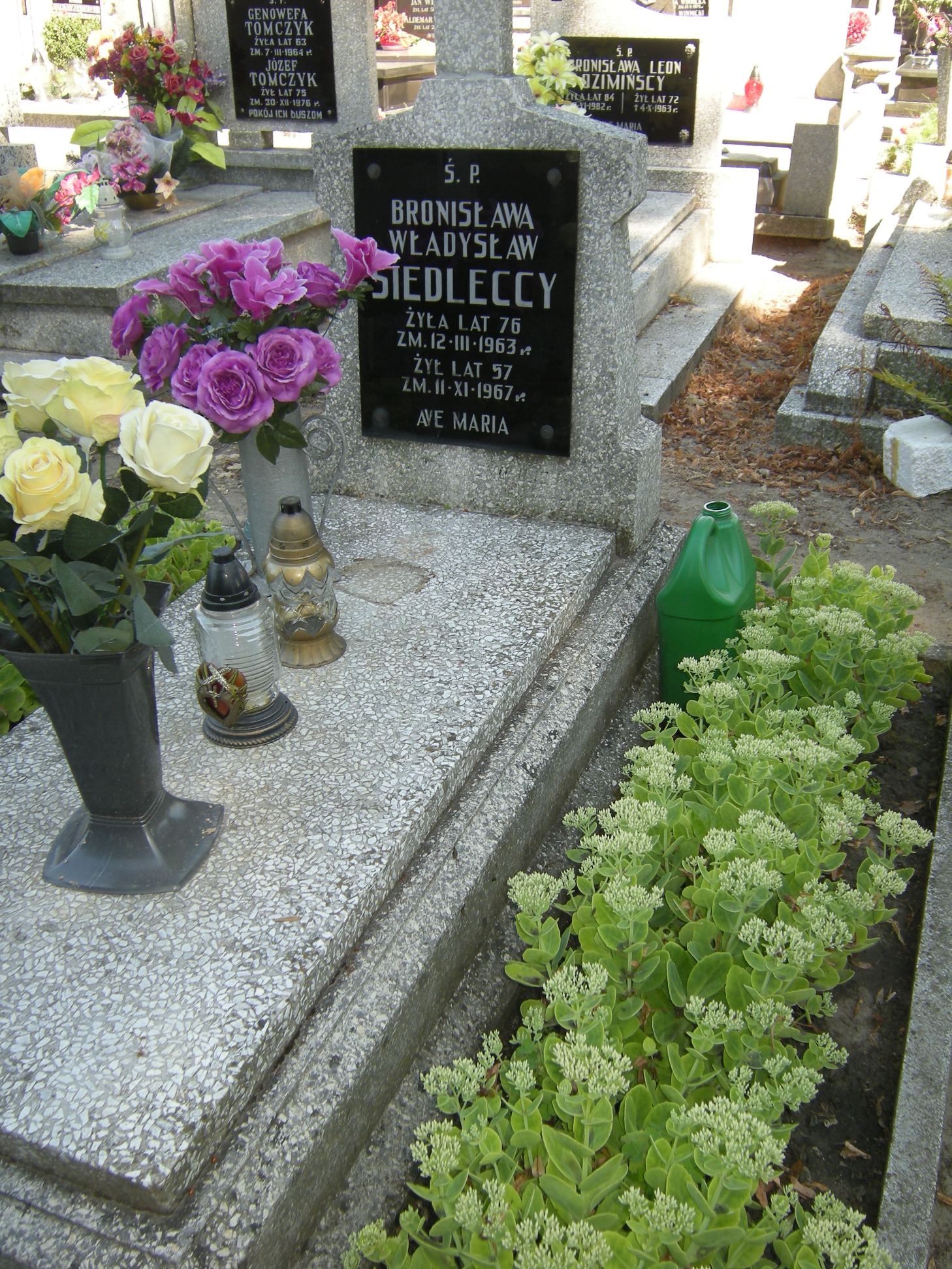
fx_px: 1137
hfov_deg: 45.4
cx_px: 476
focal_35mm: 31
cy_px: 634
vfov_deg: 58.4
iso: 64
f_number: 2.9
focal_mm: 5.3
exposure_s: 1/90
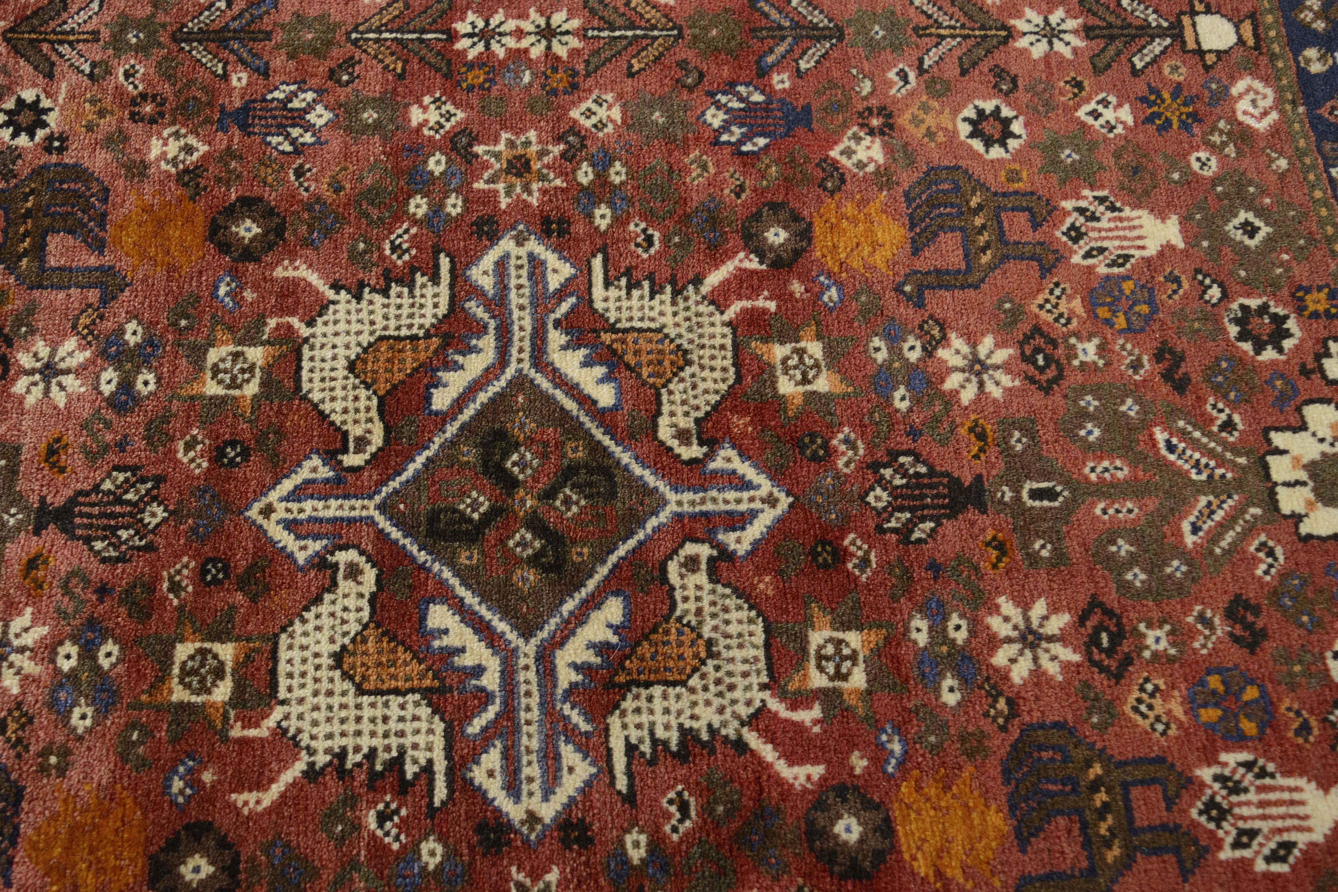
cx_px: 564
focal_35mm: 34
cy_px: 547
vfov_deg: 38.7
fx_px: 1263
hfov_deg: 55.5
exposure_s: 1/160
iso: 1600
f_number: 4
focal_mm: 18
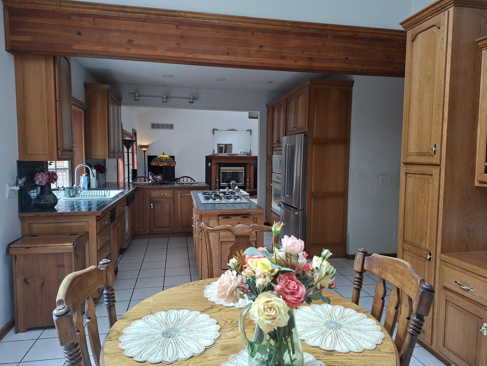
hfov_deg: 73.9
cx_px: 244
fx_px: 324
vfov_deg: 58.9
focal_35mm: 23
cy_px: 183
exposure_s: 1/120
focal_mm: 5.54
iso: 160
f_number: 1.8
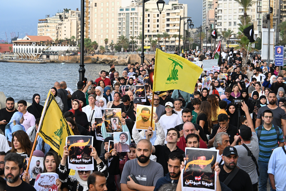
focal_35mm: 70
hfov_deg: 28.8
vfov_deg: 19.5
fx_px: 556
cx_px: 143
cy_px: 96
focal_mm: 70
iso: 2500
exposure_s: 1/400
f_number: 9
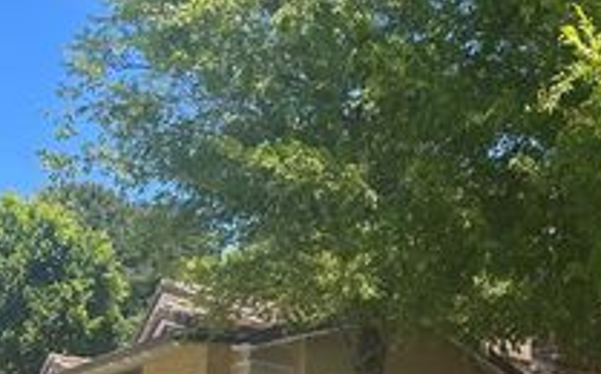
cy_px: 398
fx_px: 998
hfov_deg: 32.6
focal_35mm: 61
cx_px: 483
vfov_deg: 20.4
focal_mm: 6.86
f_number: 1.78
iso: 80
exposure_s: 1/1692
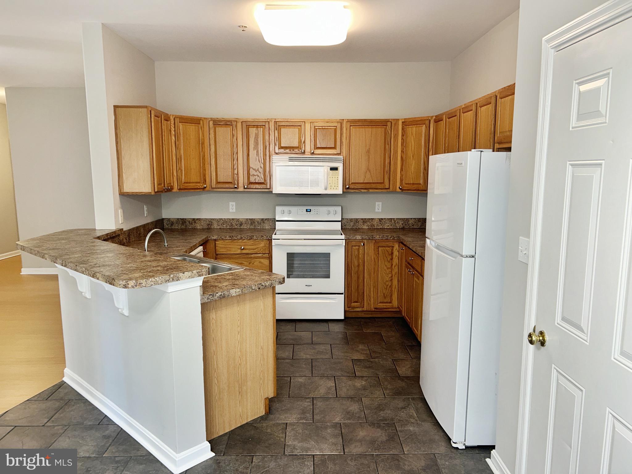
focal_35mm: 26
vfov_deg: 53.1
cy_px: 237
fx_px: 475
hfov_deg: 67.3
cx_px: 316
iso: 32
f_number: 1.5
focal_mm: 5.7
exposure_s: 1/30
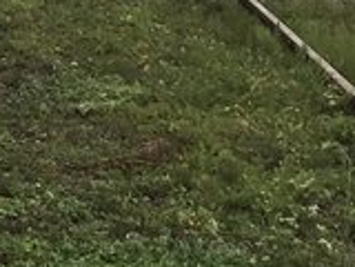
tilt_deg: +4.9
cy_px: -360
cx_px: -506
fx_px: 2225
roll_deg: +0.0
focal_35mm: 217
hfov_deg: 8.3
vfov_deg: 6.5
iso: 25
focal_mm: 4.15
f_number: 2.2
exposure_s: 1/115
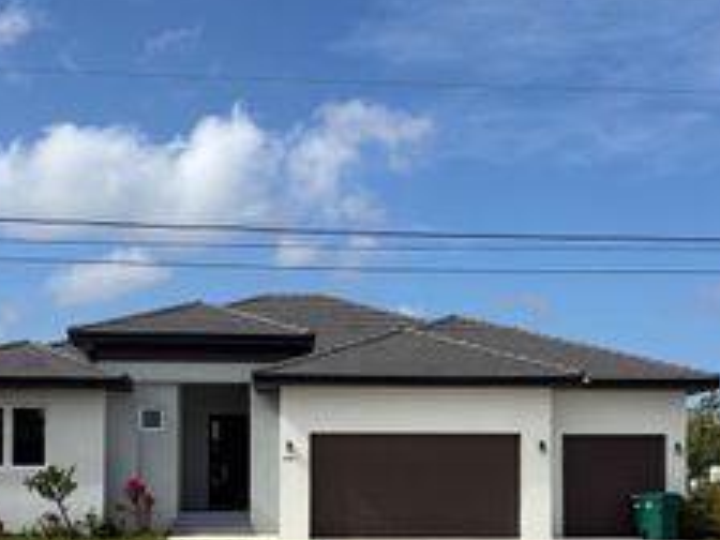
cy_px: 474
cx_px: 341
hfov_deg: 33.2
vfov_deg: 24.6
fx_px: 1206
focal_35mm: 58
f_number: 1.6
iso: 50
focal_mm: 5.96
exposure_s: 1/5348
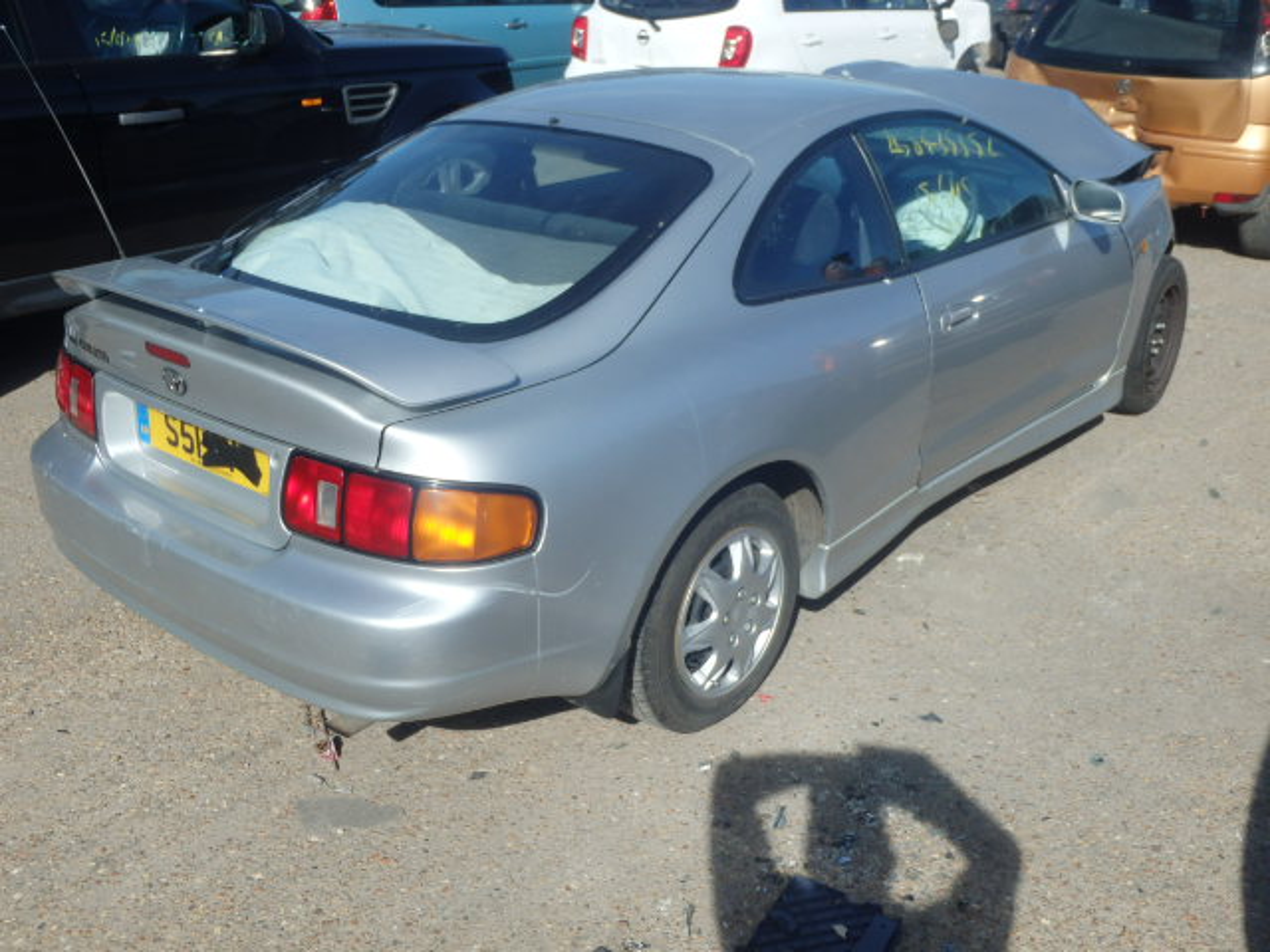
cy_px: 476
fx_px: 1321
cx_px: 635
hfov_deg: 51.4
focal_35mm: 36
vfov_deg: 39.7
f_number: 13
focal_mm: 6.4
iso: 125
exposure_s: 1/100
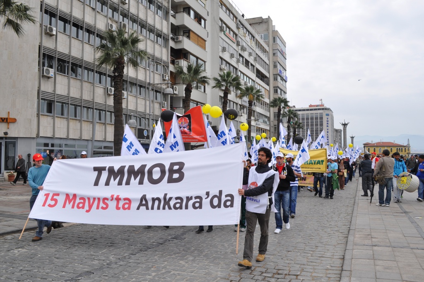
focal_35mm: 30
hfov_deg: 62.0
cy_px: 141
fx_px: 353
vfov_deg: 43.5
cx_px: 212
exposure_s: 1/320
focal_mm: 20
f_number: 9
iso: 200
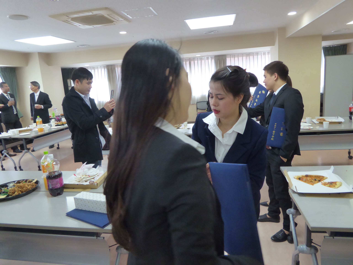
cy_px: 132
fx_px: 255
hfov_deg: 69.4
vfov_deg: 54.9
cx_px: 176
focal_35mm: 25
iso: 500
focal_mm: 4.3
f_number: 3.3
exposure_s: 1/125
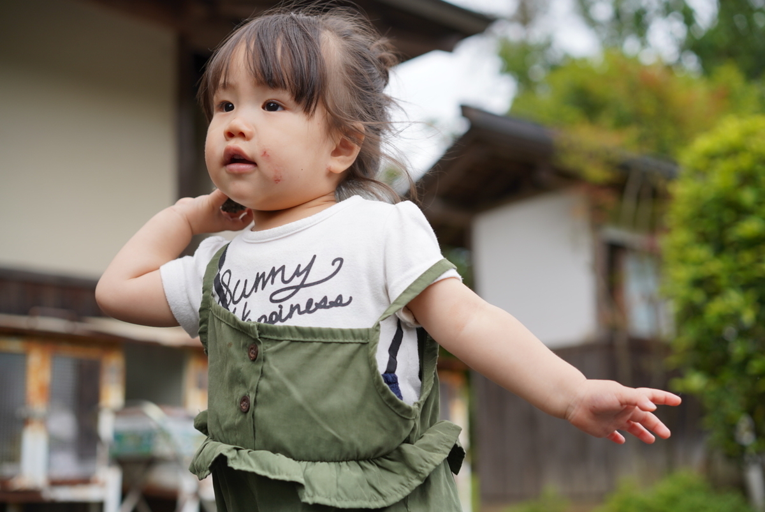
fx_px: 1170
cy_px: 256
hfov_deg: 36.2
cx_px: 382
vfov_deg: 24.7
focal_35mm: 55
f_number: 3.5
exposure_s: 1/500
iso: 100
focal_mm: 55
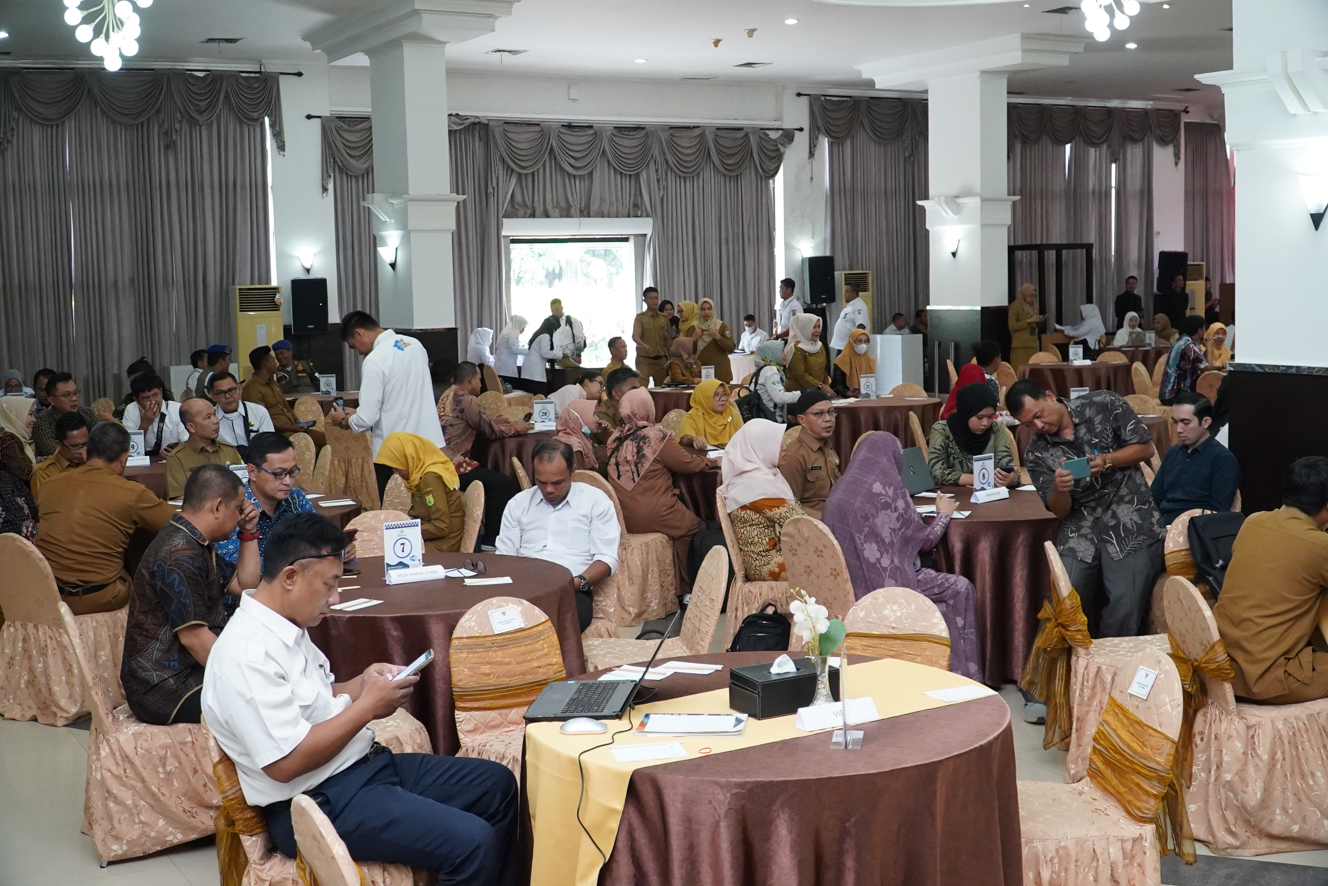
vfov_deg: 35.9
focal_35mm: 37
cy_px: 443
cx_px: 664
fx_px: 1365
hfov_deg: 51.9
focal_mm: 25
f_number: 4.5
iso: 4000
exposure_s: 1/125
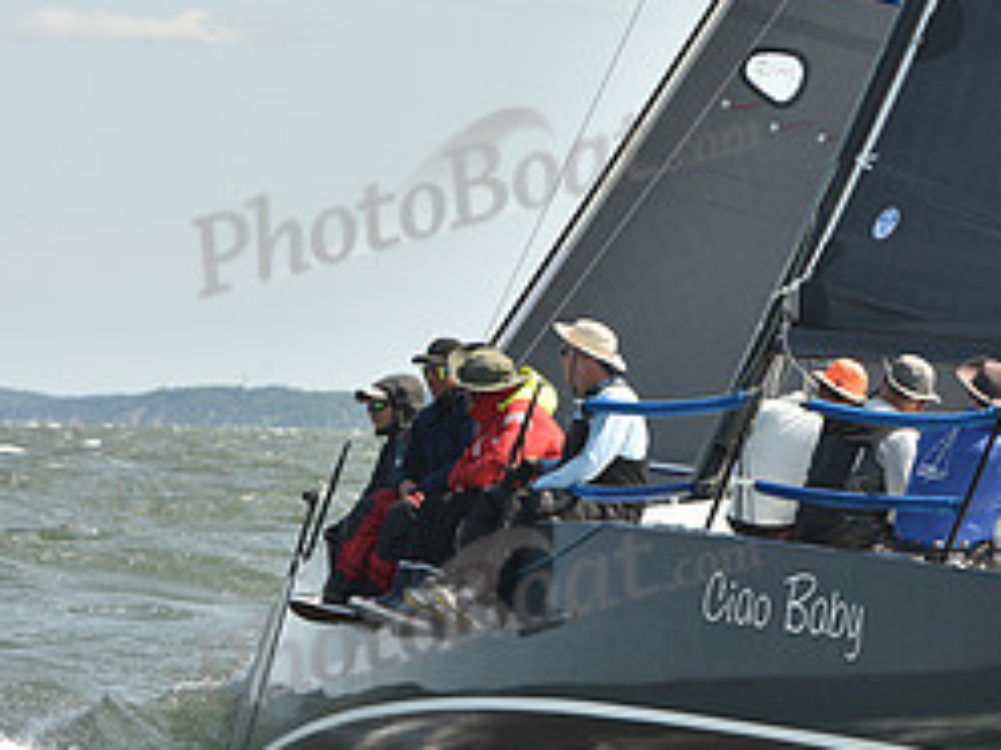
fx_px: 7923
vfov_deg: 5.4
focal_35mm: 274
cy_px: 345
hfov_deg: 7.2
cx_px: 973
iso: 250
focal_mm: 122
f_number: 8
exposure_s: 1/800
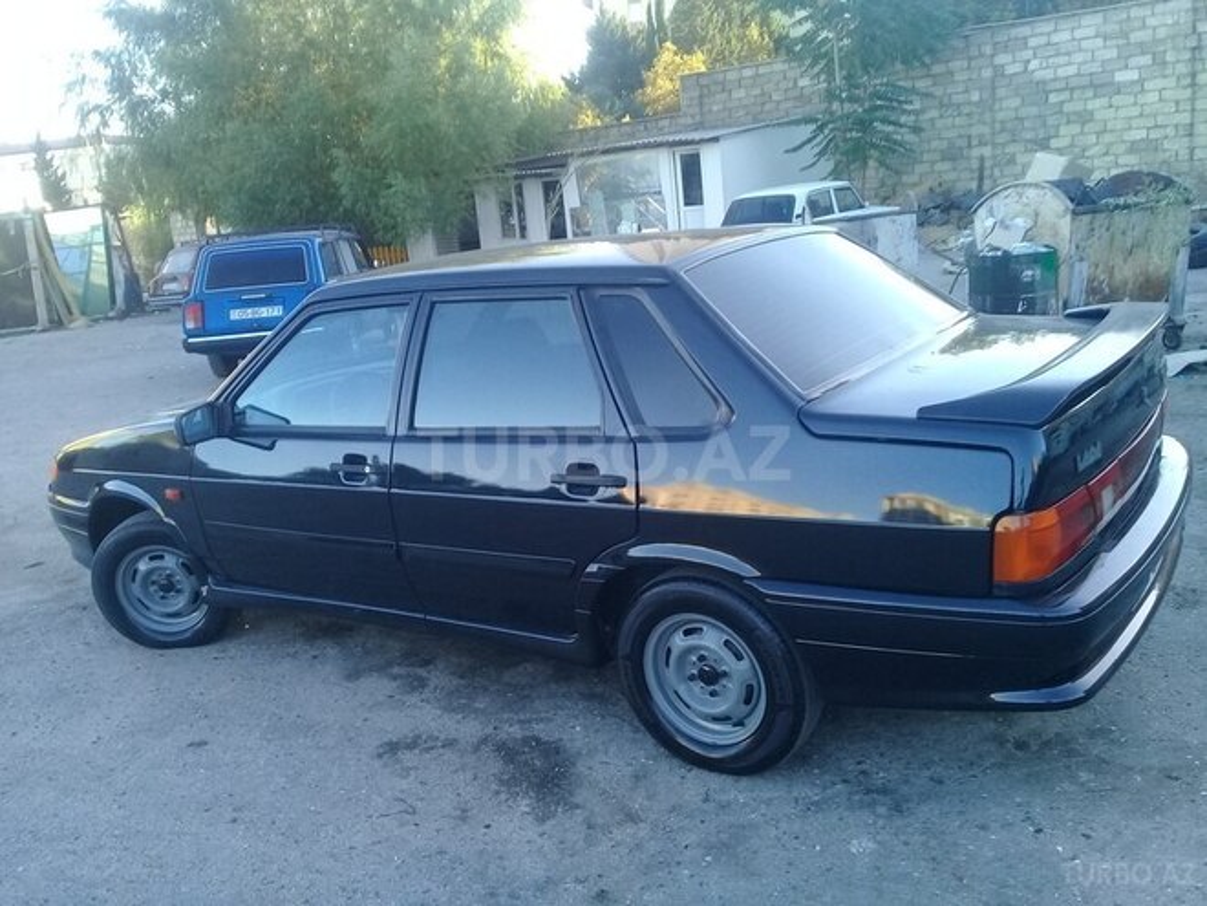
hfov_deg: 58.4
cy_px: 453
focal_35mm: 31
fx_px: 1081
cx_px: 604
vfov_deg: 45.4
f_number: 2.2
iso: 50
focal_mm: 3.3
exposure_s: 1/100
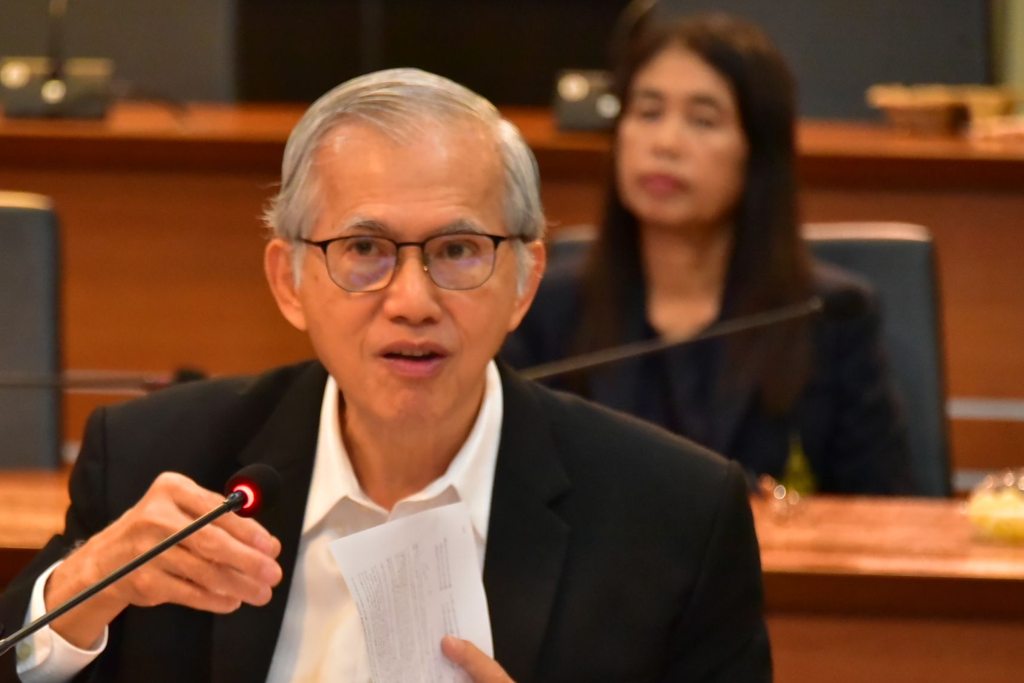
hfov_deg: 7.0
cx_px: 365
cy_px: 471
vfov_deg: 4.7
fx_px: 8337
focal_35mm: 293
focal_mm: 200
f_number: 5.6
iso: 8000
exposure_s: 1/160
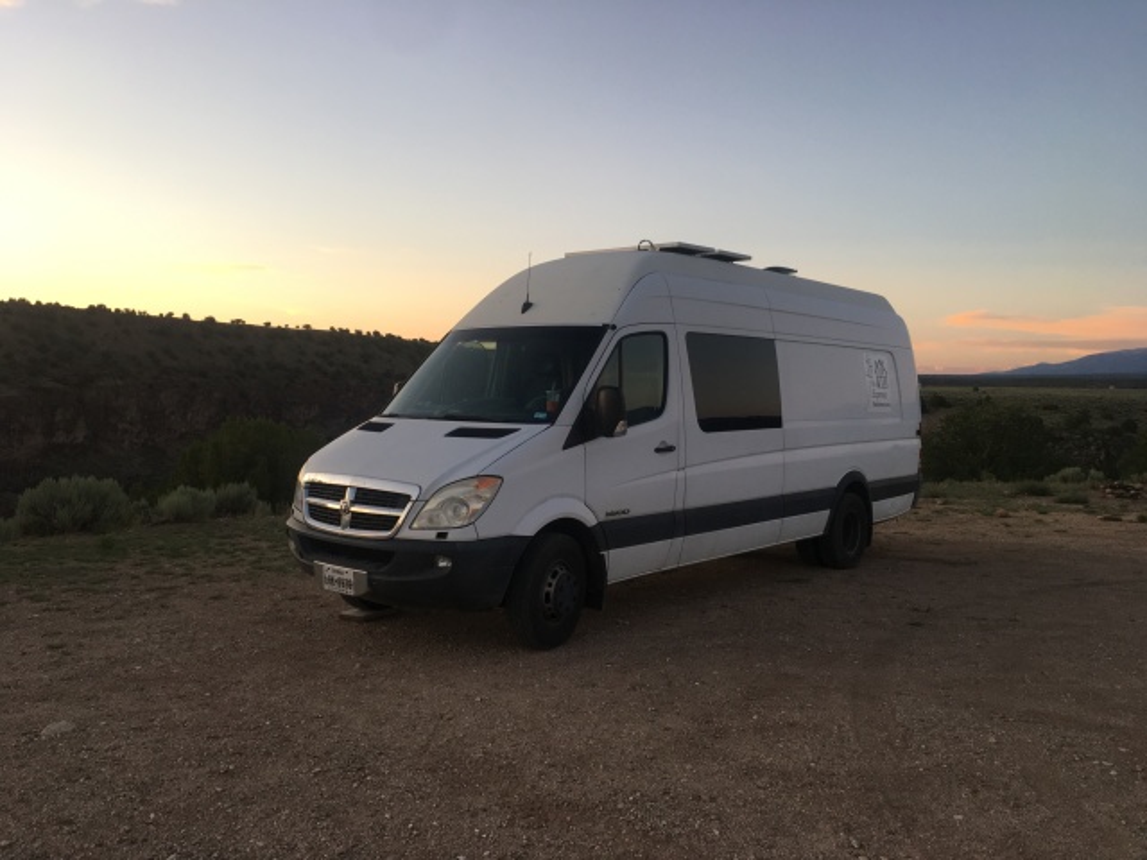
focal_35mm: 29
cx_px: 574
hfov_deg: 61.7
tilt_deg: -2.6
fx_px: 961
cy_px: 430
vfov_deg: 48.2
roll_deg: -1.2
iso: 40
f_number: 2.2
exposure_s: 1/120
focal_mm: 4.15
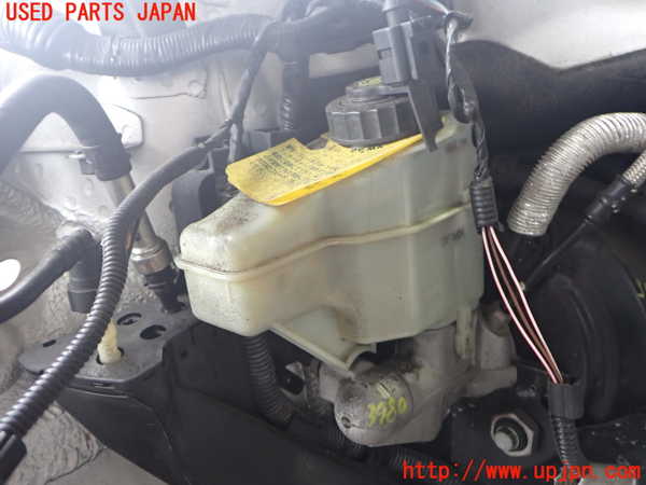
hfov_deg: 60.0
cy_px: 242
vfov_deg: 46.8
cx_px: 323
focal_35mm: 30
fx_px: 560
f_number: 2.3
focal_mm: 5.4
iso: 400
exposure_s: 1/125
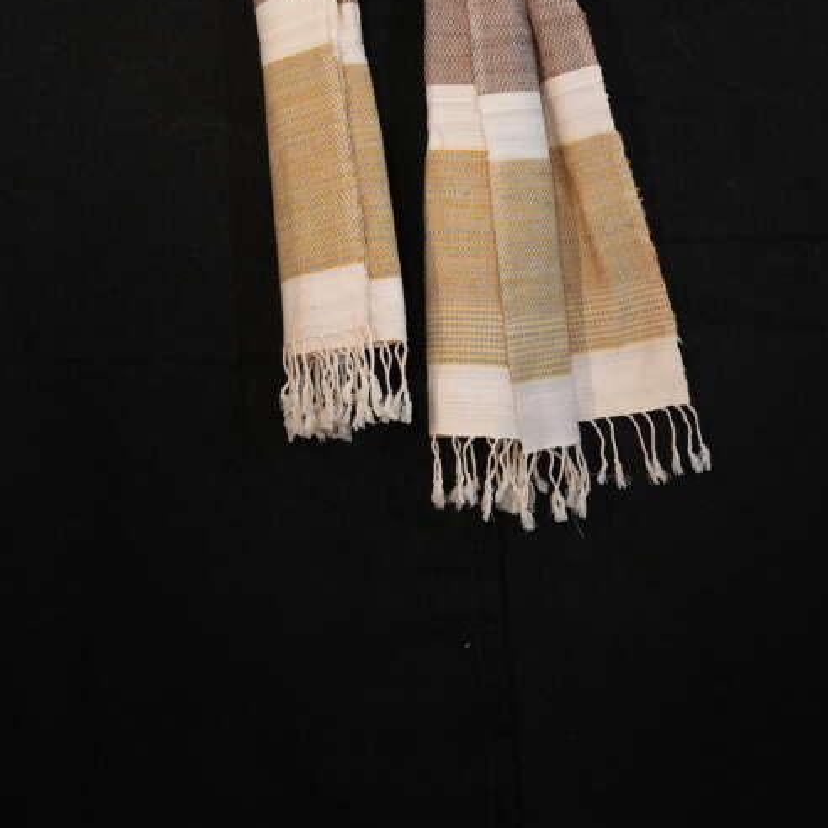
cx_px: 491
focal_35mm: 70
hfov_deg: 24.6
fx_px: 1894
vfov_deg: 24.6
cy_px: 449
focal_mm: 30
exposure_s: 1/320
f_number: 2.8
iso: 2000
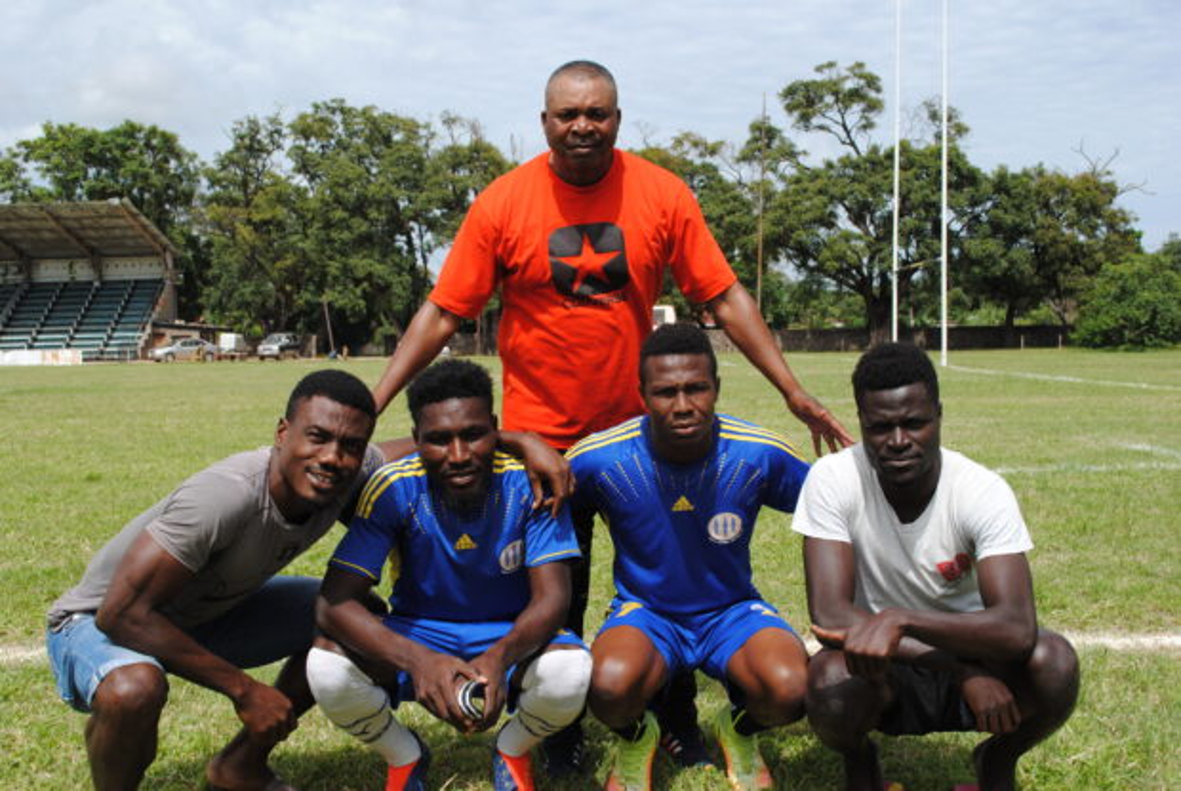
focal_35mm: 39
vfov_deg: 34.3
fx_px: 1281
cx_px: 590
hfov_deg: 49.5
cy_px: 396
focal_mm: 26
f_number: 8
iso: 100
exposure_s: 1/250
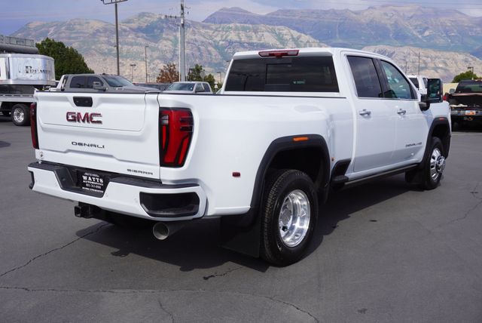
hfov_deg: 51.2
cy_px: 162
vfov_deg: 35.6
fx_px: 503
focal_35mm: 38
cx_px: 241
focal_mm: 25
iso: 100
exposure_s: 1/160
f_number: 11
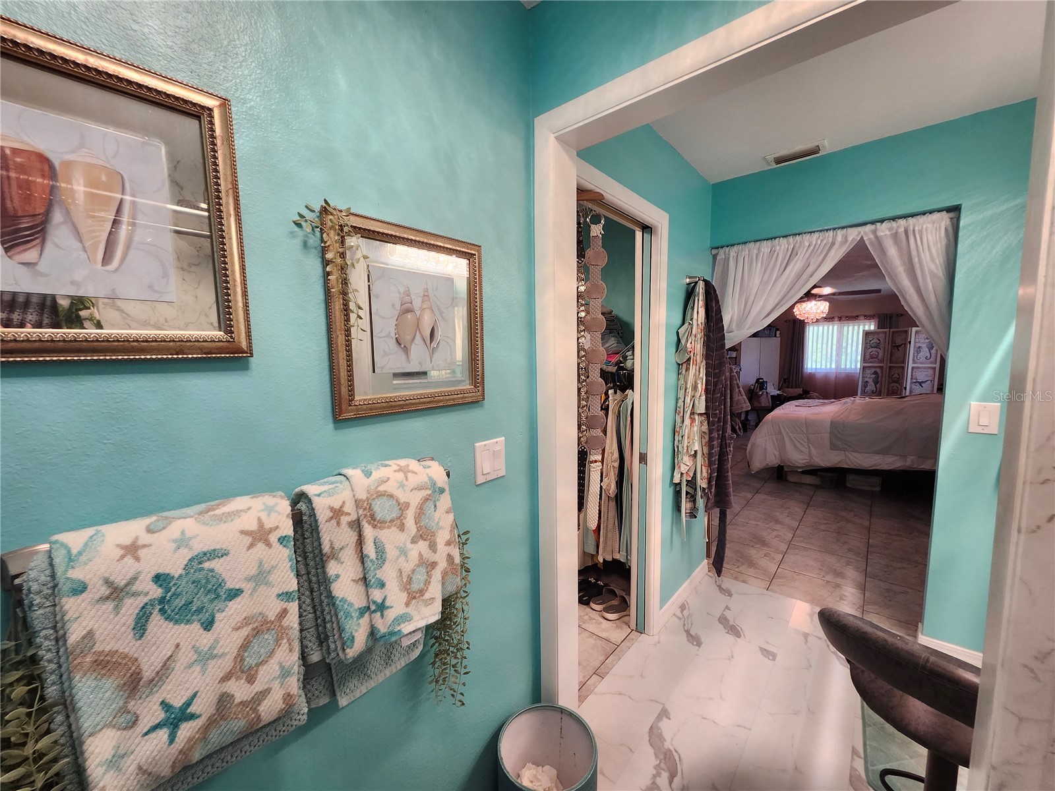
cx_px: 528
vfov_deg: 89.9
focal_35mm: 13
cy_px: 396
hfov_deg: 106.2
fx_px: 396
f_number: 2.2
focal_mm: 1.74
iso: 160
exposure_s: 1/60
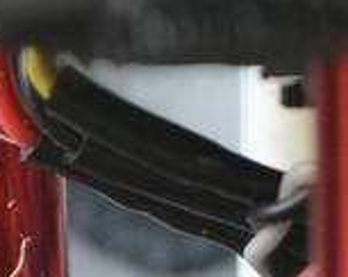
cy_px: 462
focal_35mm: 507
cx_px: 939
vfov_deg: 3.0
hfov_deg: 3.7
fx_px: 5216
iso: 1400
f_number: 5.6
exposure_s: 1/30
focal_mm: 55
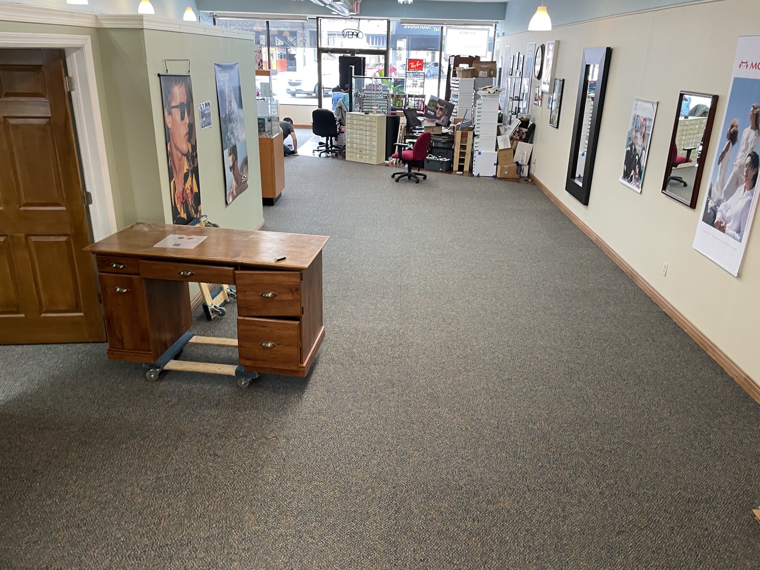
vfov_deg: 53.1
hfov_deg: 67.3
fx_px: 571
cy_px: 285
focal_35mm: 26
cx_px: 380
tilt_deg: -22.0
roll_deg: -2.5
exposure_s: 1/60
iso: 125
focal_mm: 4.2
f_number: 1.6
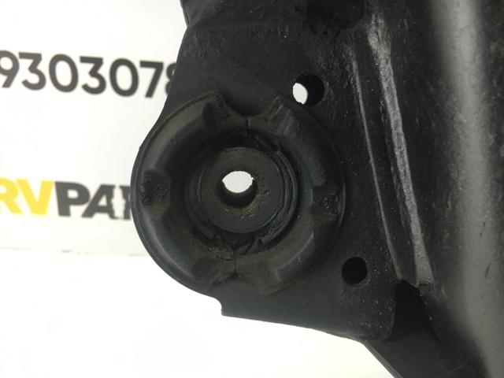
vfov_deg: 48.2
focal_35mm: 29
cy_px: 189
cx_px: 252
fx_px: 422
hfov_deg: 61.7
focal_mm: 4.15
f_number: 2.2
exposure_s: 1/33
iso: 40
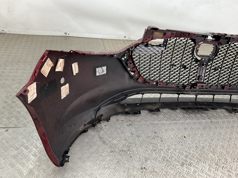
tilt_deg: -37.0
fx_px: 199
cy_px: 89
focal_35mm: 29
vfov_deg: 48.2
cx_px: 119
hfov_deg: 61.7
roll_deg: -13.0
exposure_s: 1/120
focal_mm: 3
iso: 32
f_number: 1.8
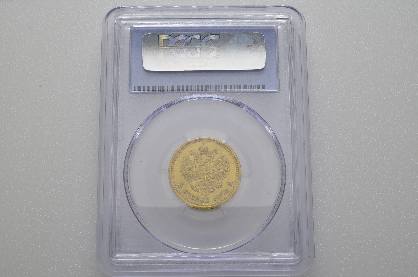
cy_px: 138
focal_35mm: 54
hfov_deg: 36.9
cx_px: 209
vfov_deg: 25.0
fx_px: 626
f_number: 14
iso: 400
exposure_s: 1/250
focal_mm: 36
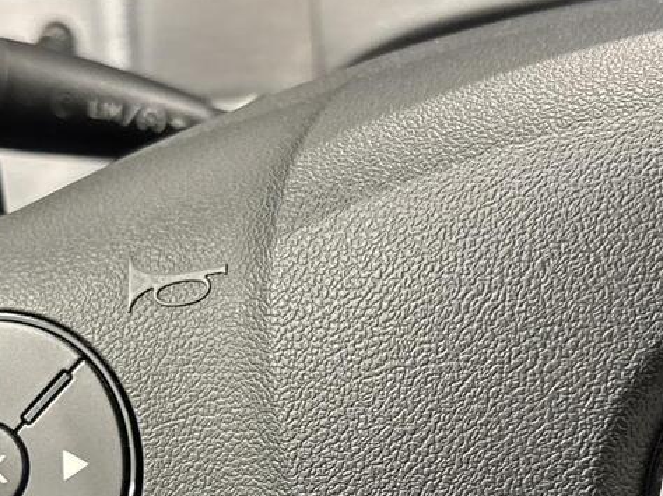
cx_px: 325
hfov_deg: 24.7
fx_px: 1512
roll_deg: +5.0
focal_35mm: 79
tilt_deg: -39.3
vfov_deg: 18.2
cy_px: 478
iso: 500
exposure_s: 1/40
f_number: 1.6
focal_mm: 5.96
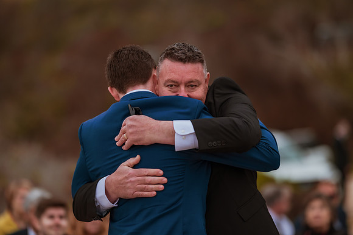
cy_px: 118
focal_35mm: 135
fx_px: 1323
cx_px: 176
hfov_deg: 15.2
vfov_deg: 10.1
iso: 500
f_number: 1.8
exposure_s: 1/3200
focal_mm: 135
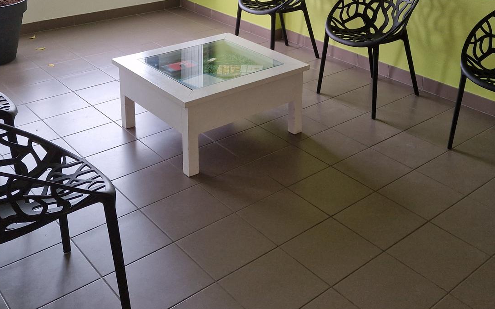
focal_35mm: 43
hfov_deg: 45.9
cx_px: 307
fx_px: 580
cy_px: -12
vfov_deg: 27.8
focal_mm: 5.4
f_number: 1.8
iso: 160
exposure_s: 1/100
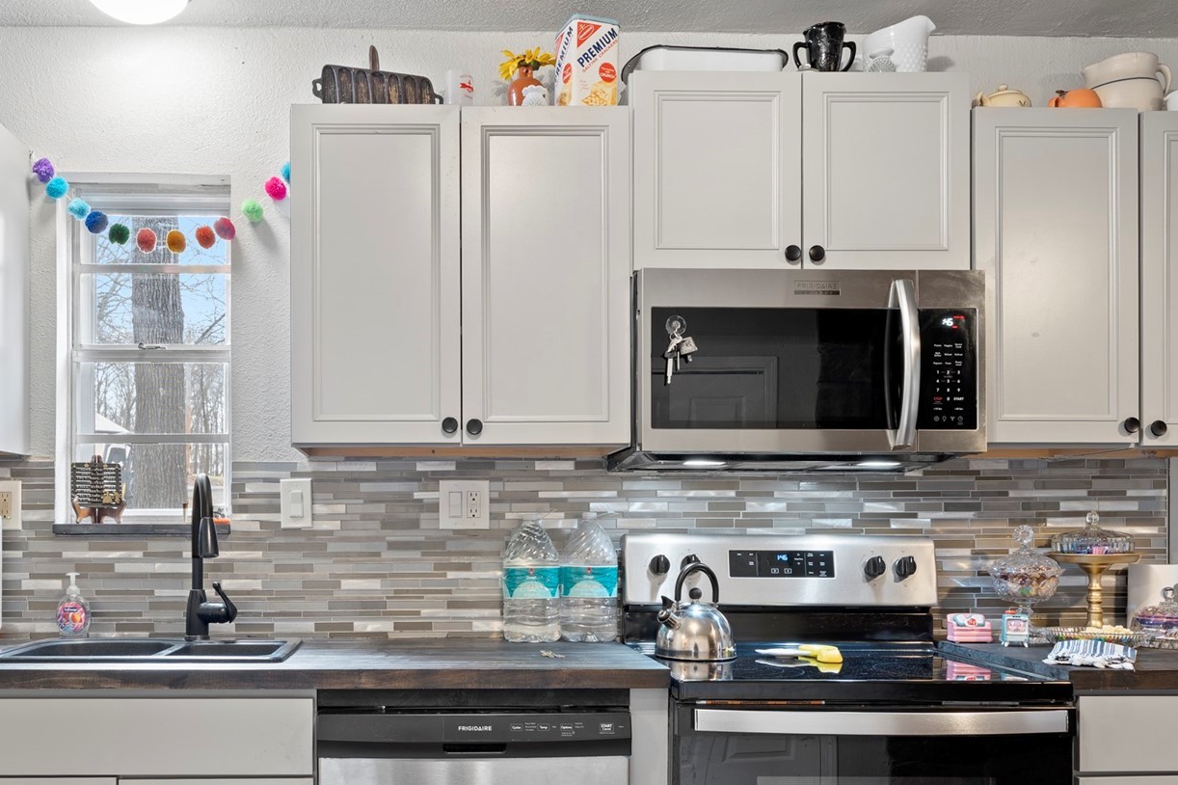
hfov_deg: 58.5
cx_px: 416
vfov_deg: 40.9
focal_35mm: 32
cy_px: 551
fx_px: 1030
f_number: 8
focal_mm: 18.9
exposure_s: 3.2
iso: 160
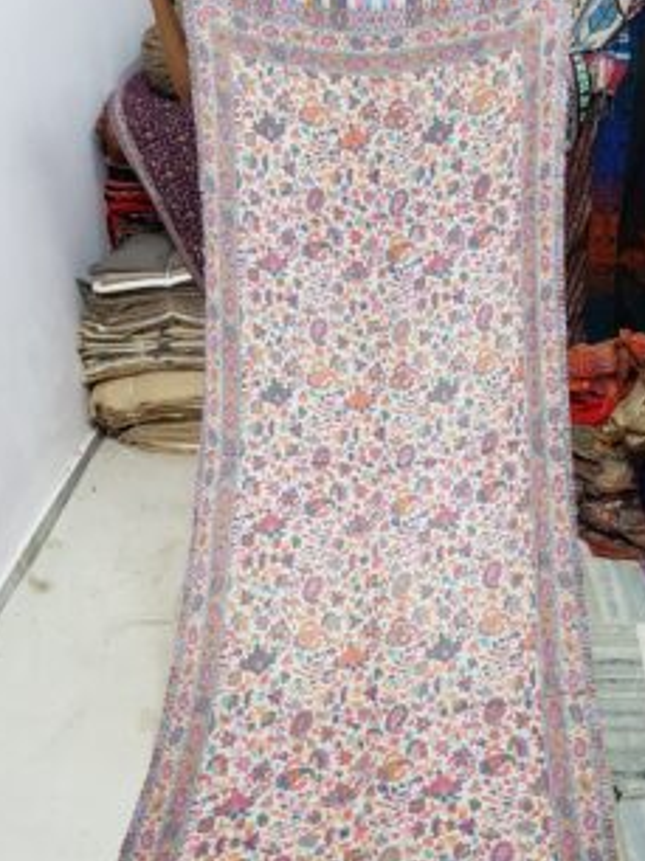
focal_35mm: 34
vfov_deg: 53.9
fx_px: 846
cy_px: 481
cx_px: 361
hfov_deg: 41.7
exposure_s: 1/25
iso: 160
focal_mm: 4.2
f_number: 1.7
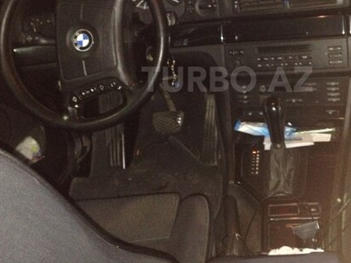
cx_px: 227
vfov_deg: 27.8
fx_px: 527
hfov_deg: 36.5
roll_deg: +12.1
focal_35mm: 52
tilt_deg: -23.1
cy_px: 79
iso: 320
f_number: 2.4
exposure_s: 1/16
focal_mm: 4.12
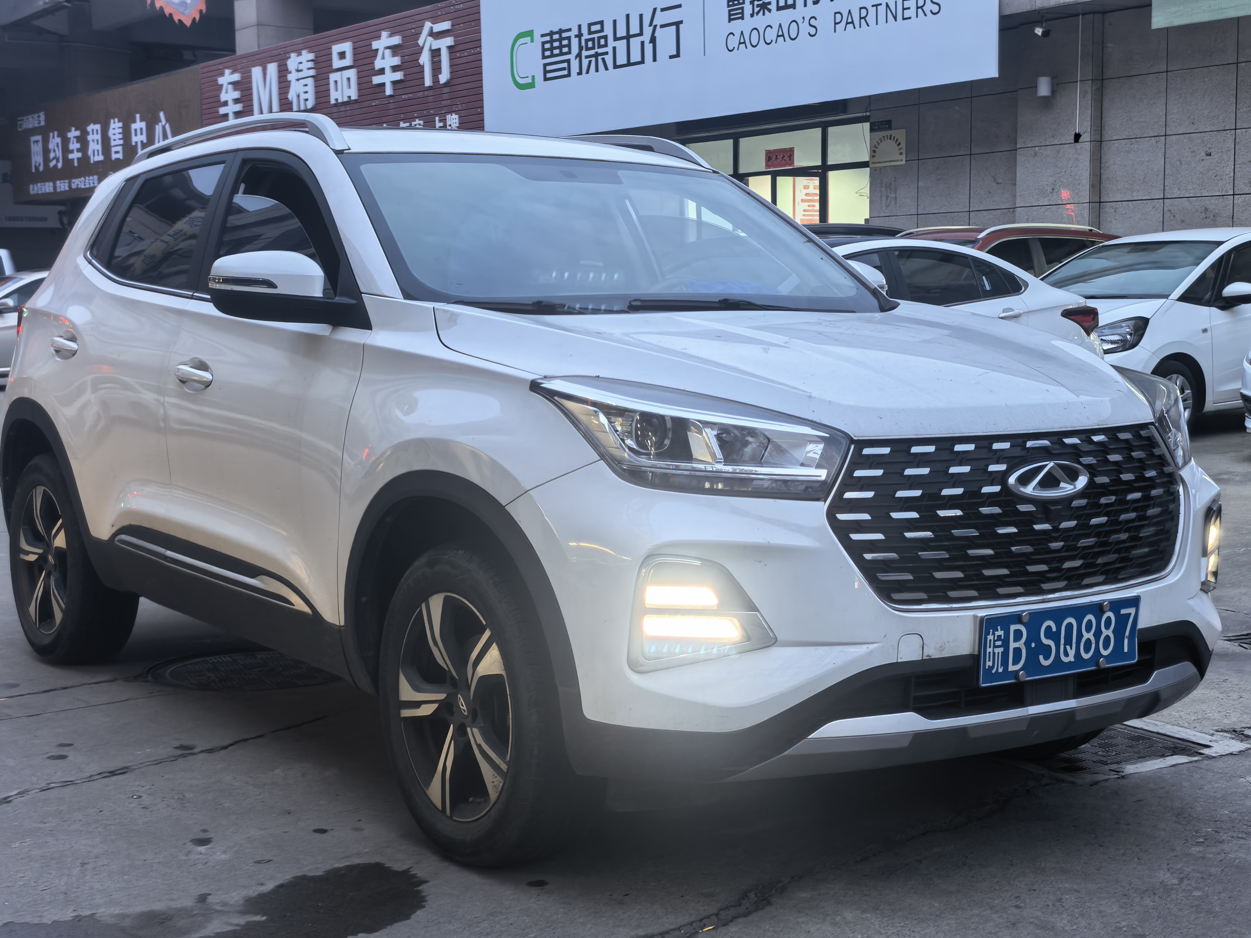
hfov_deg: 38.2
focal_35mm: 50
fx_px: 1807
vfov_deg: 29.1
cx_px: 626
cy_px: 469
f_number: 1.4
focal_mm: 5.75
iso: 250
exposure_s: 1/50
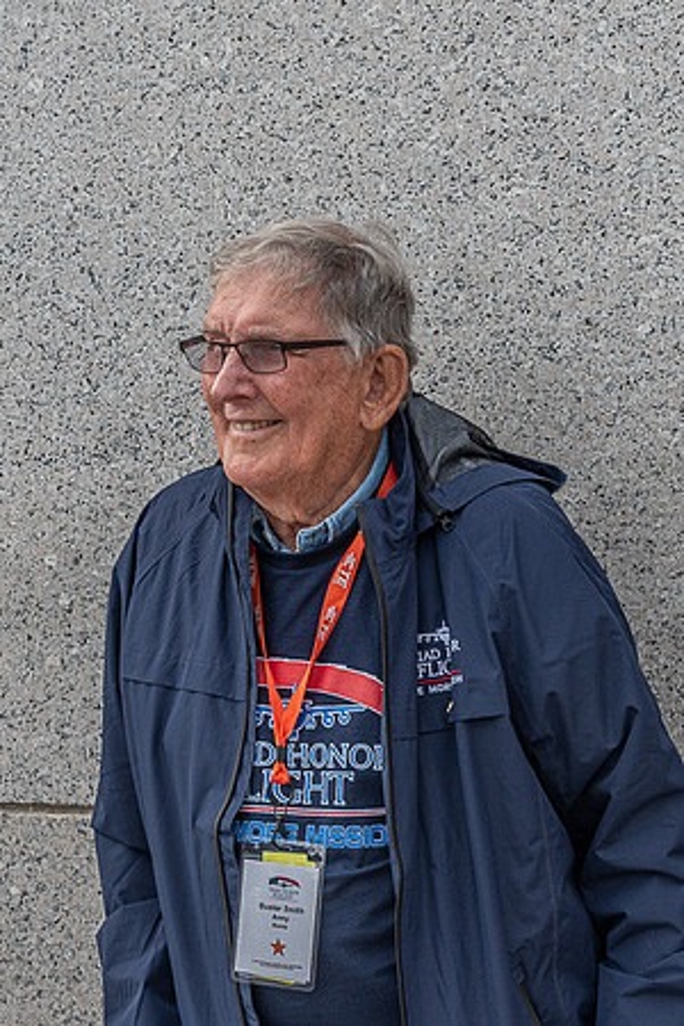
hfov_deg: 16.0
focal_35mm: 86
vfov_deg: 23.7
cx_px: 300
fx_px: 2439
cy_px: 423
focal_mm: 46
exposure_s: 1/320
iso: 500
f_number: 9
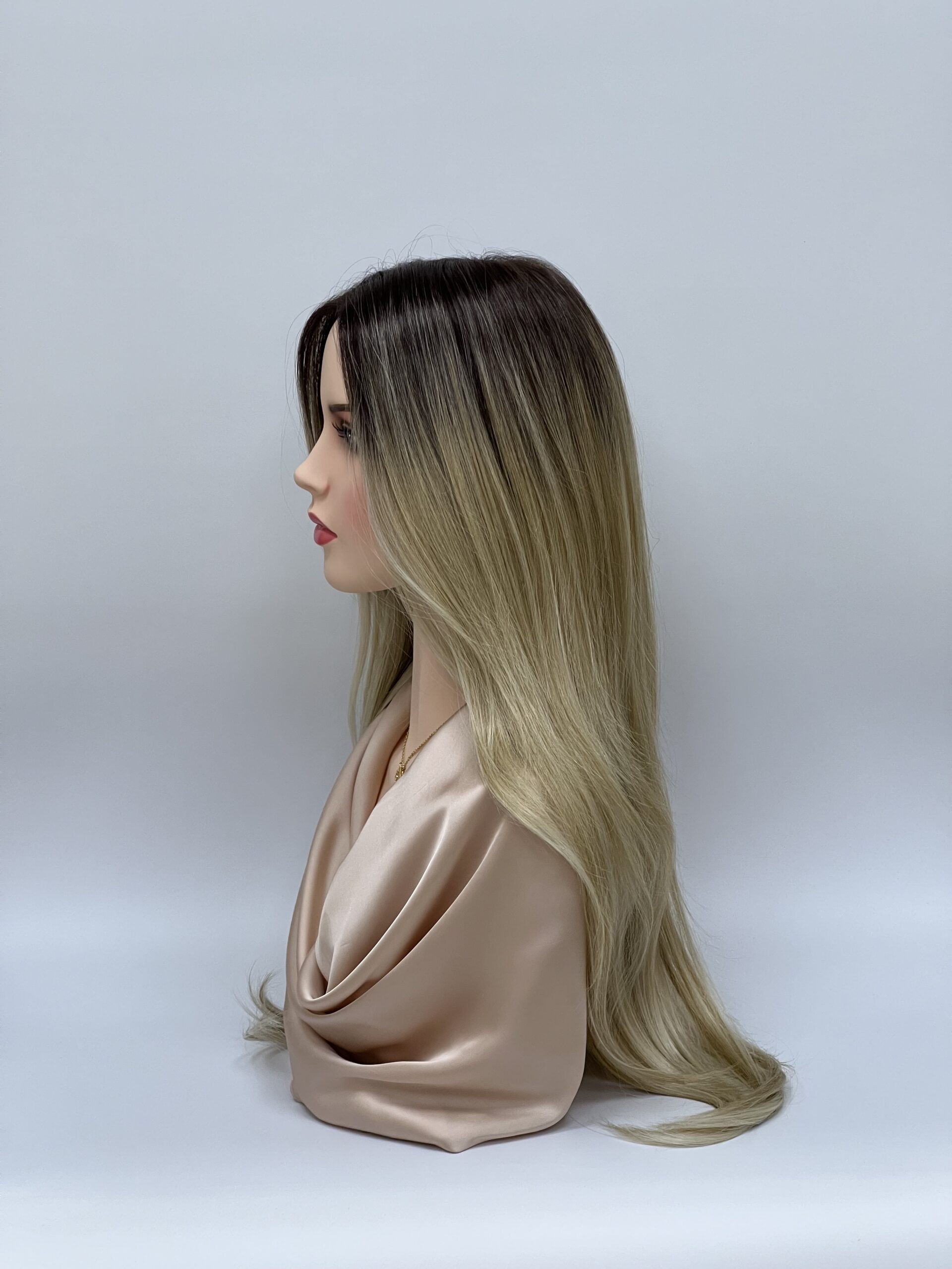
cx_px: 476
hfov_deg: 19.1
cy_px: 634
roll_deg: +1.9
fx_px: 2824
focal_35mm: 77
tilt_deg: -12.7
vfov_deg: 25.3
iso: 160
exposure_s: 1/100
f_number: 2.8
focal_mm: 9
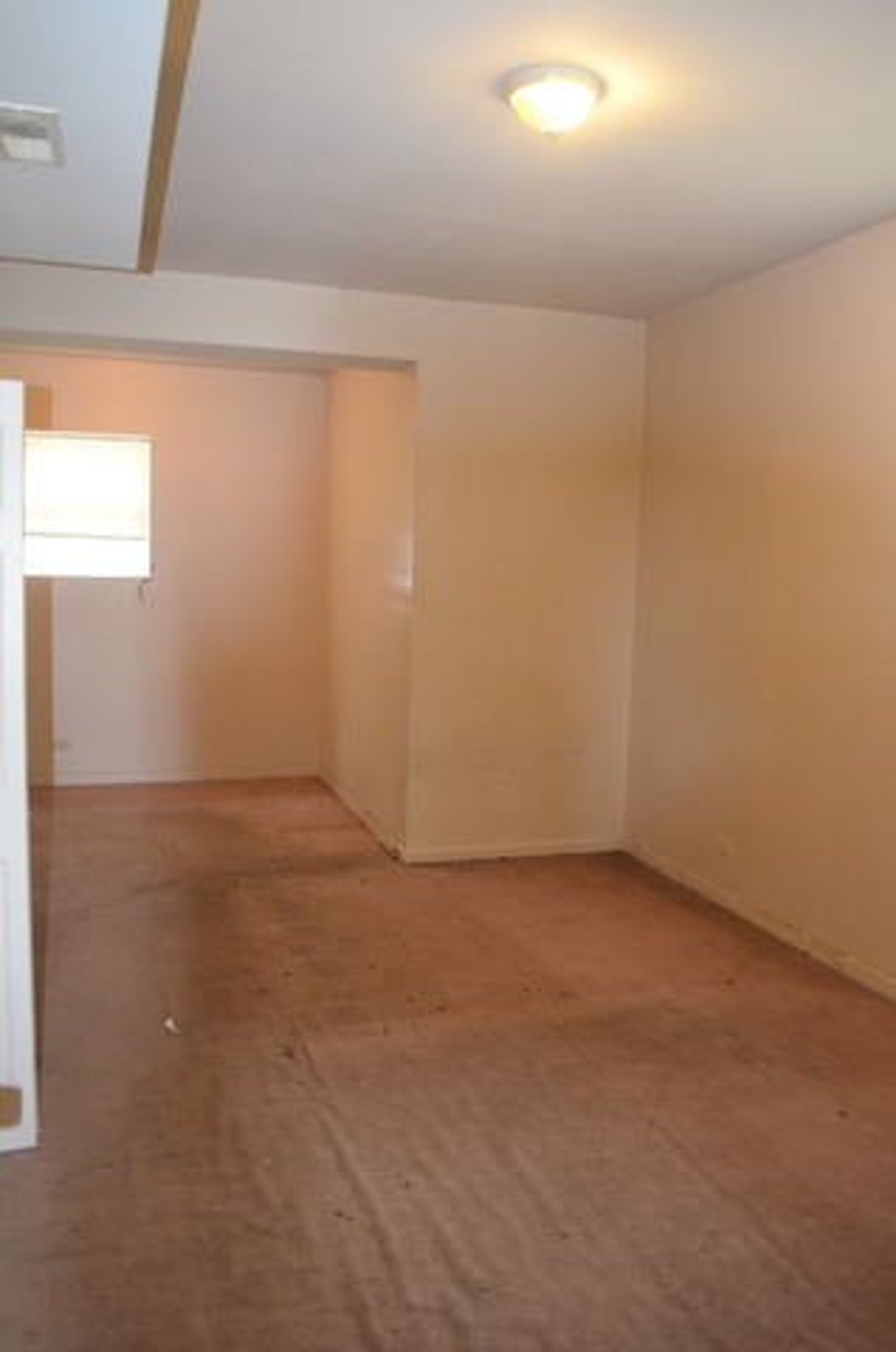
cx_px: 448
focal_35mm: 27
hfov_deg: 47.7
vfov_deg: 67.5
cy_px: 676
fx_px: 1012
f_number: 3.5
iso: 3200
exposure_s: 1/60
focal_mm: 18
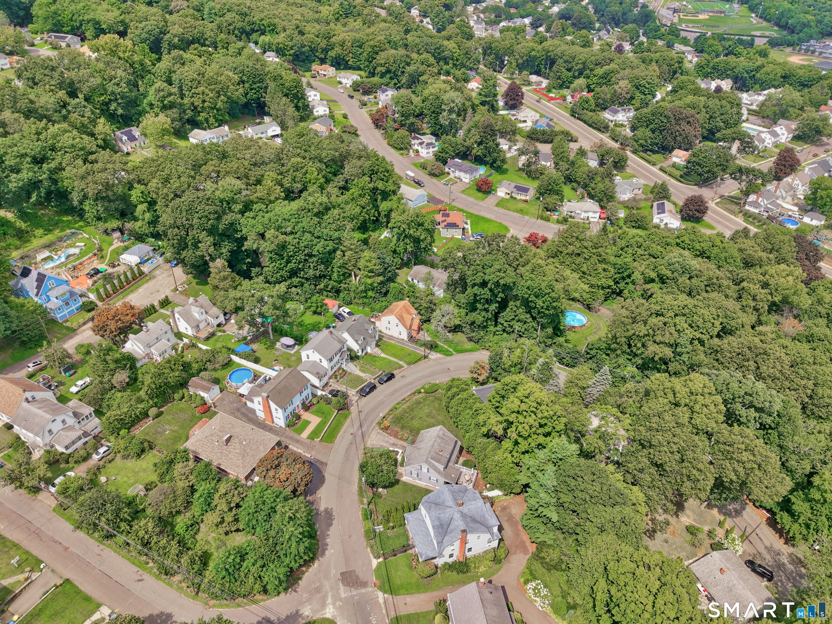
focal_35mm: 24
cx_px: 416
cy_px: 312
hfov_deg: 71.6
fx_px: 577
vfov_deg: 56.8
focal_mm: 8.7
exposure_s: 1/1250
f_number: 1.8
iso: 140
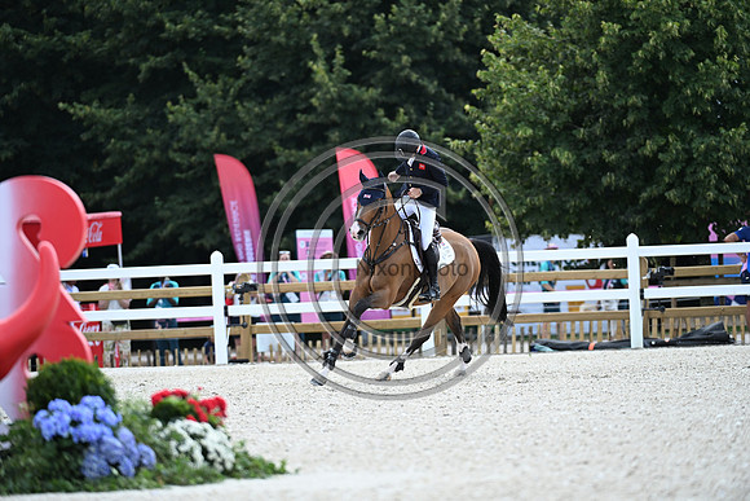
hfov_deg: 6.9
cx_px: 375
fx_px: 6251
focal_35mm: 300
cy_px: 250
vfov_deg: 4.6
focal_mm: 300
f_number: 5
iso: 640
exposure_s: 1/1250
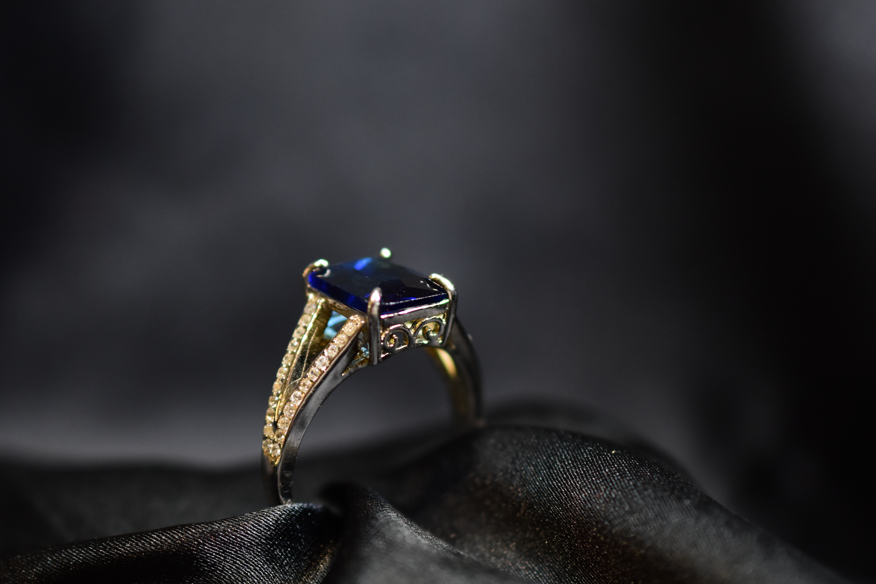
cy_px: 343
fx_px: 2020
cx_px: 401
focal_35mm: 83
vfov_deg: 16.4
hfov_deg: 24.5
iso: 800
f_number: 3.2
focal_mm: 40
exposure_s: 1/100
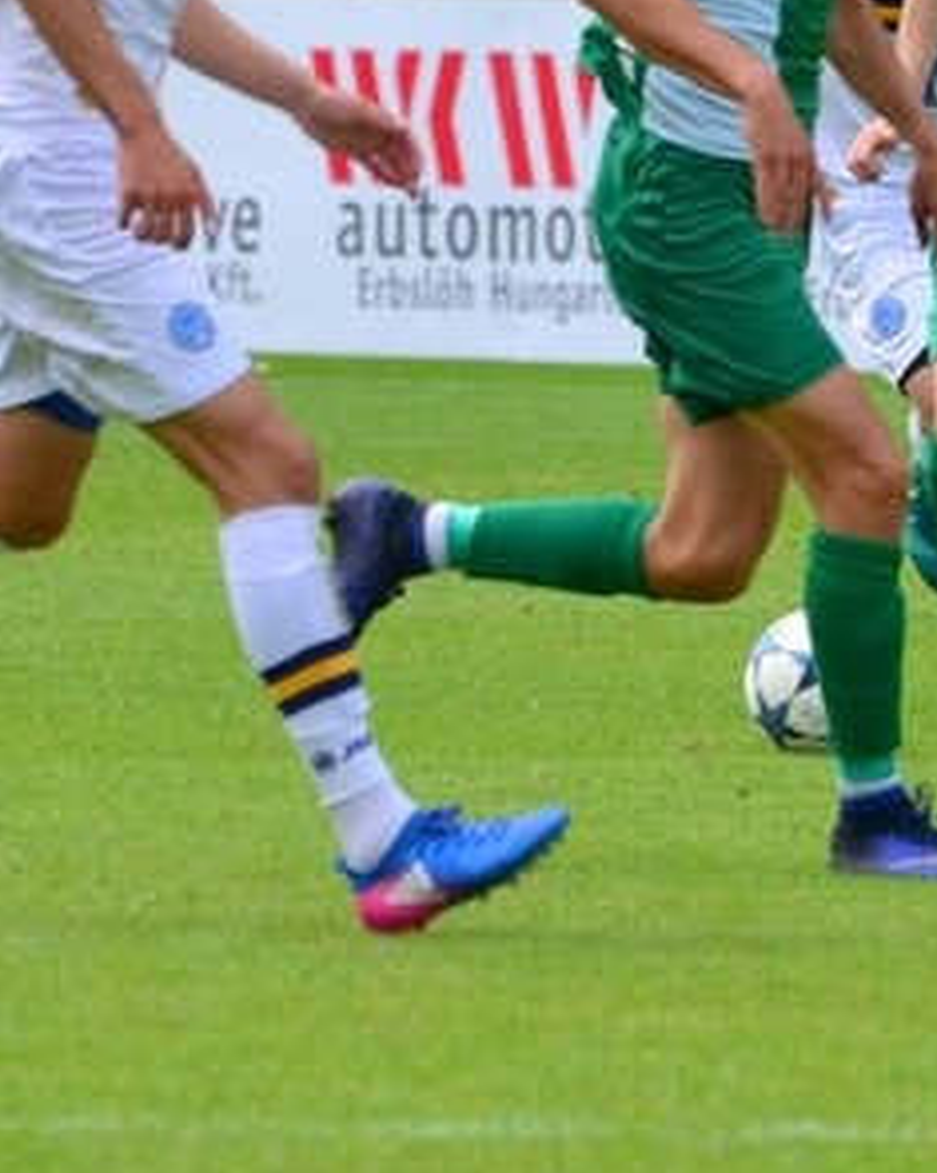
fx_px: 31353
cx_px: 1248
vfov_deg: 2.1
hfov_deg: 1.7
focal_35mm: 904
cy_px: 52
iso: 500
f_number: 5.6
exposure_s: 1/2000
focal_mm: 210
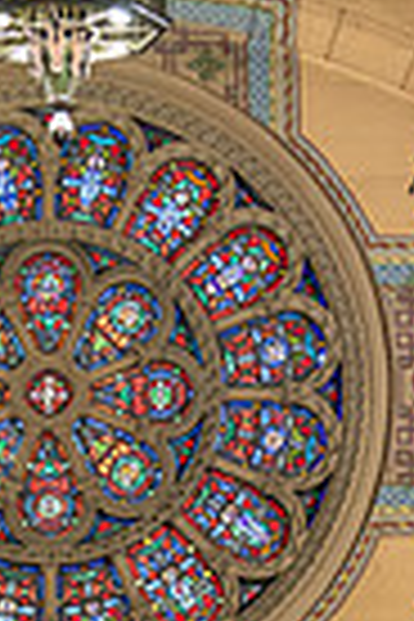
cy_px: 886
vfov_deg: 8.8
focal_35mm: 229
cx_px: 36
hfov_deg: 6.0
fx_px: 3950
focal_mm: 70
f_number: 2.8
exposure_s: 1/320
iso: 3200
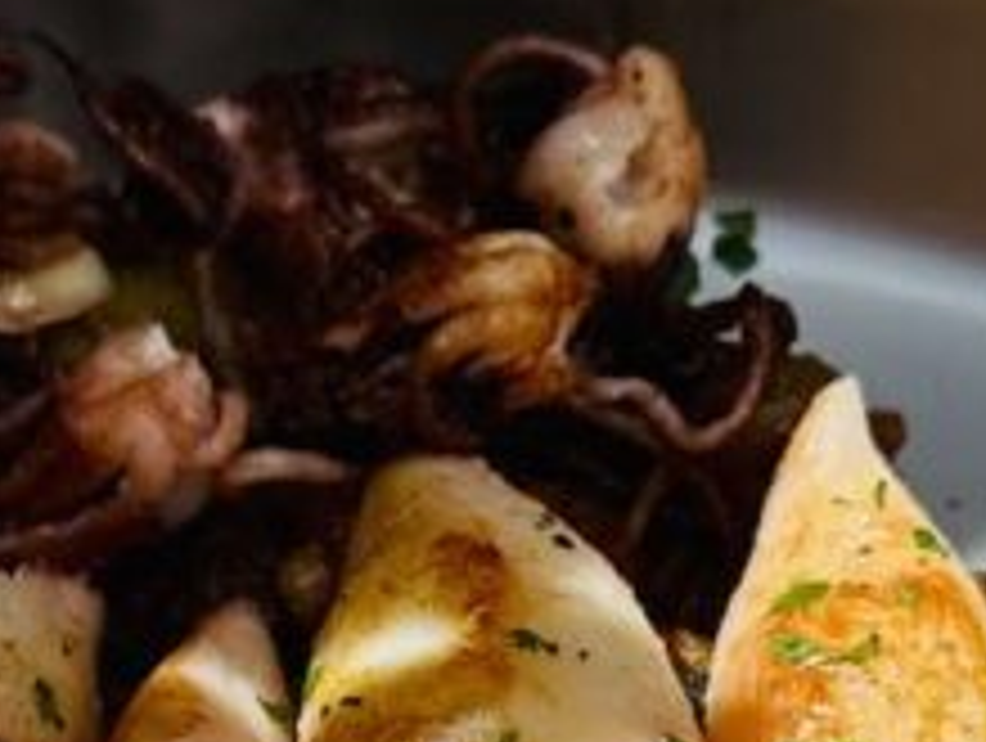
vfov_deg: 12.7
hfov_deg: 17.5
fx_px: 3195
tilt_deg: -72.0
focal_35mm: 112
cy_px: 1025
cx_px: 396
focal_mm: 6.86
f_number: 1.78
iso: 80
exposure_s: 1/4545
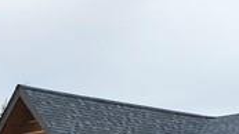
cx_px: 185
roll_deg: -1.8
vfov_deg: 6.5
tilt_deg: +1.0
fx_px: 1146
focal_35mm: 181
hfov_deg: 11.9
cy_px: 283
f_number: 1.8
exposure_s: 1/1548
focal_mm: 3.99
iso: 20
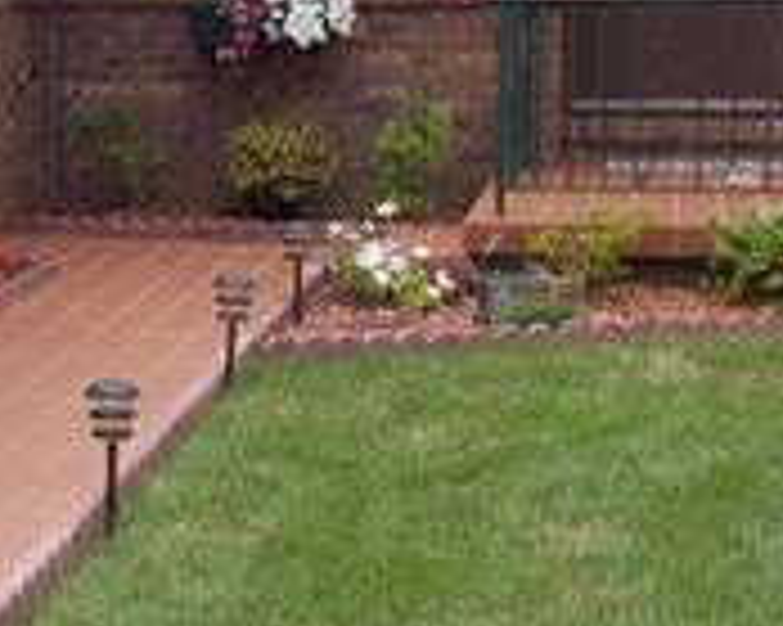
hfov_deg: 18.3
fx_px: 2409
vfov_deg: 14.8
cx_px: 137
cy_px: 306
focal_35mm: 104
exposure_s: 1/250
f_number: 3.3
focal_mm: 4.1
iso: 80
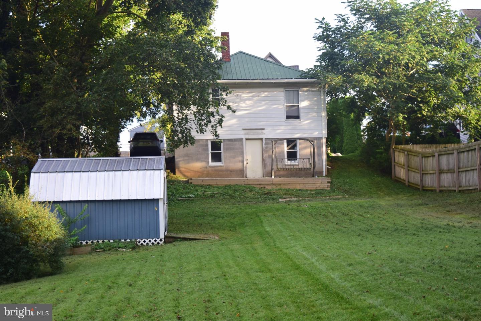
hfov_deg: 33.4
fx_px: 802
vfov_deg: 22.7
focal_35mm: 60
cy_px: 160
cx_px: 240
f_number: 5
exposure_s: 1/80
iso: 250
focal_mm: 40
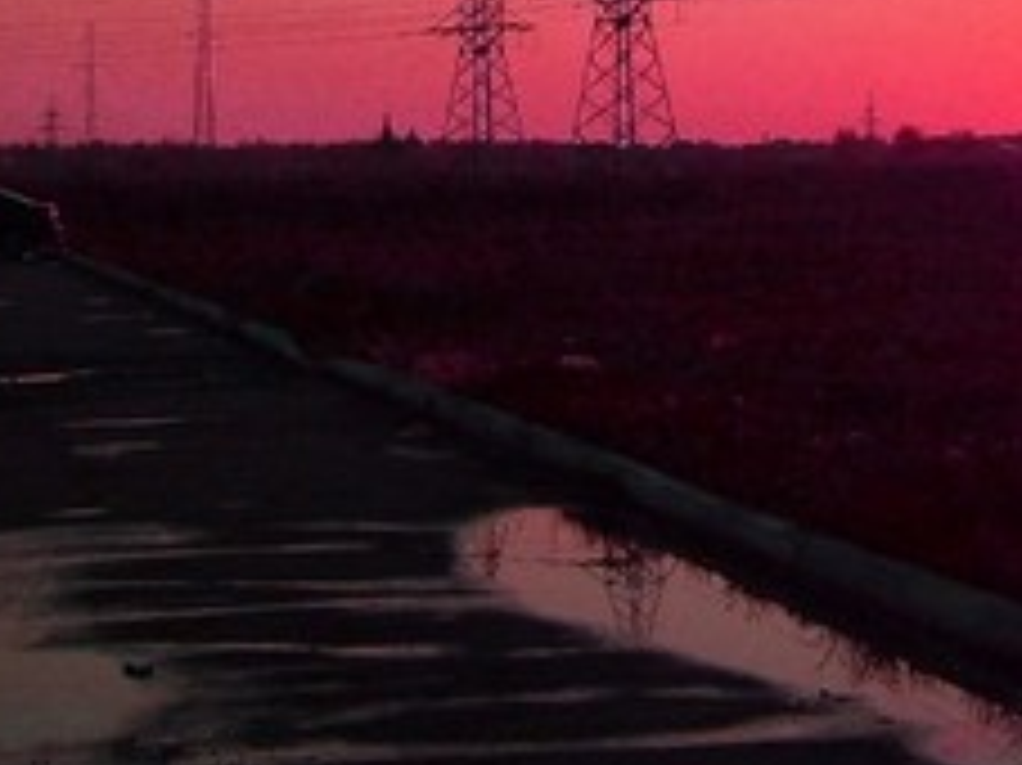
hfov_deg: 24.3
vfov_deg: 18.6
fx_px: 2272
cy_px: -16
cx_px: 1004
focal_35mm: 77
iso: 80
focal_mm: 6.3
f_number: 7
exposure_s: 1/250
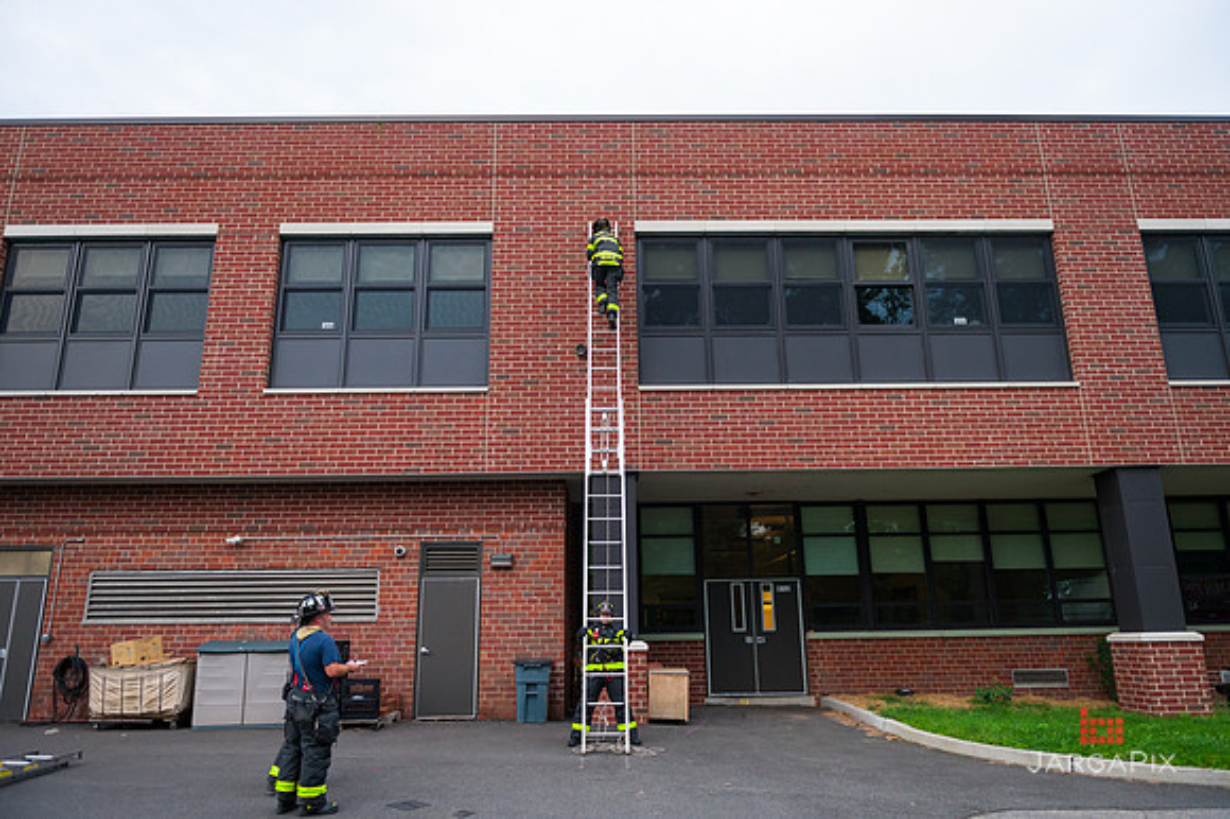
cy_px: 410
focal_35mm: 24
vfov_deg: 53.1
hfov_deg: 73.8
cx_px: 615
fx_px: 820
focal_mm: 24
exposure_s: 1/200
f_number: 3.2
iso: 500
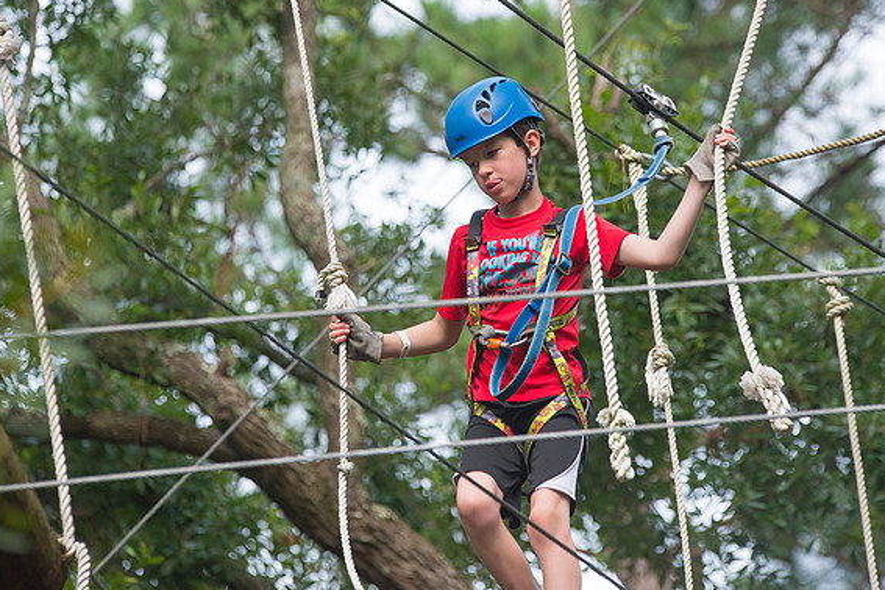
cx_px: 440
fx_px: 6170
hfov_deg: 8.2
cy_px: 227
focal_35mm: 251
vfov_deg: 5.5
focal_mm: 200
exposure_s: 1/2000
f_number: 5
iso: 1250
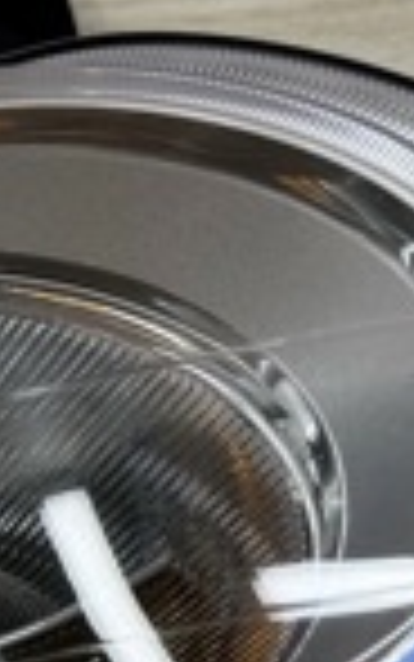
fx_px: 3986
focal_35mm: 221
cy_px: 570
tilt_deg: -57.9
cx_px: 36
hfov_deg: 5.9
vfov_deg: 9.5
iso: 64
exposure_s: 1/252
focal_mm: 6.76
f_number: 1.78
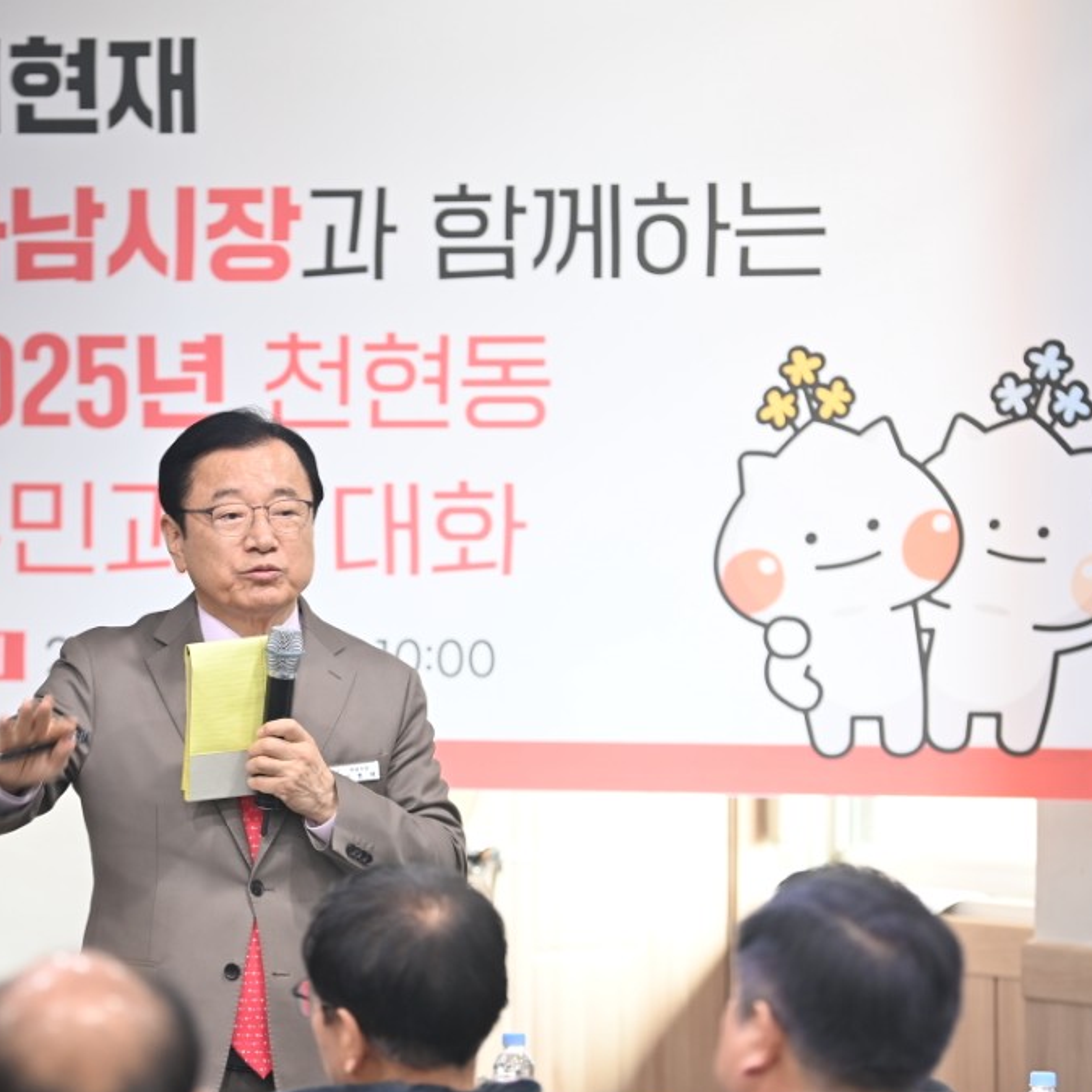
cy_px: 635
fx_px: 6924
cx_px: 414
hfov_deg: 9.0
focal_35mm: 194
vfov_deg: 9.0
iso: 800
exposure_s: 1/60.2
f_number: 3.2
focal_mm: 120
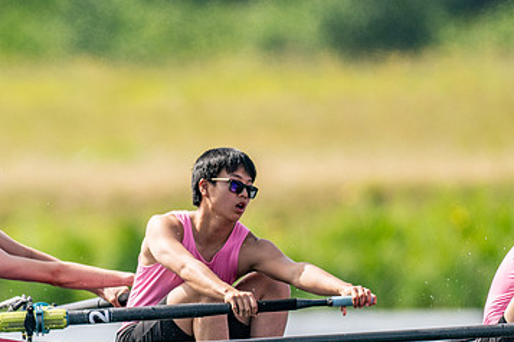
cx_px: 151
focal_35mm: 1461
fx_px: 20858
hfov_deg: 1.4
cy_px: 249
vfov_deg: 0.9
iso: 220
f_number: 4
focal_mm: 600
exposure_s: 1/2500
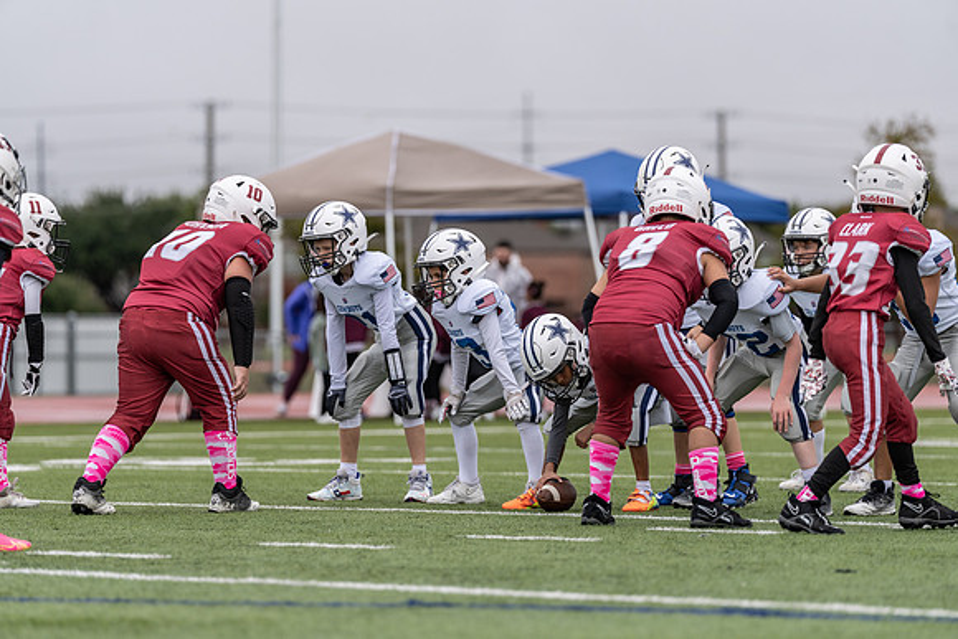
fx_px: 5323
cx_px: 479
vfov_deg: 6.9
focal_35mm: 200
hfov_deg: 10.3
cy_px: 320
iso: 250
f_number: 3.5
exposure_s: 1/1250
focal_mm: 200
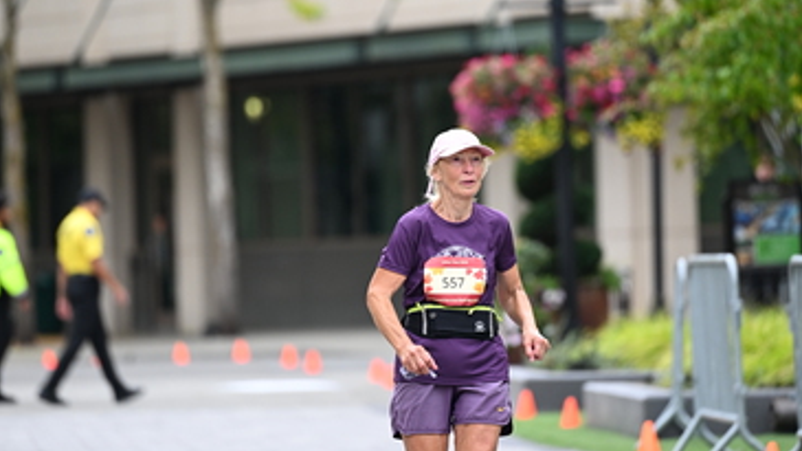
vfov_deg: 3.8
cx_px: 401
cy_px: 167
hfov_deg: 6.8
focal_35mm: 316
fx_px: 6718
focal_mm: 200
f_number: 2.8
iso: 400
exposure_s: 1/1000
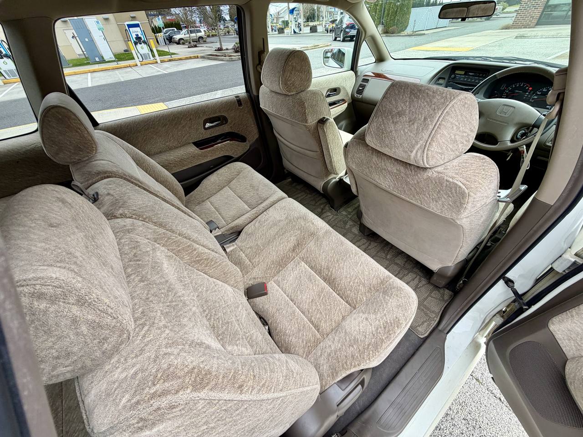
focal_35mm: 14
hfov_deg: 102.1
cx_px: 292
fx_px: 236
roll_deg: +5.8
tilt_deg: -41.0
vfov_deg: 85.7
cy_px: 218
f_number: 2.2
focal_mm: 2.22
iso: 50
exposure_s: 1/121
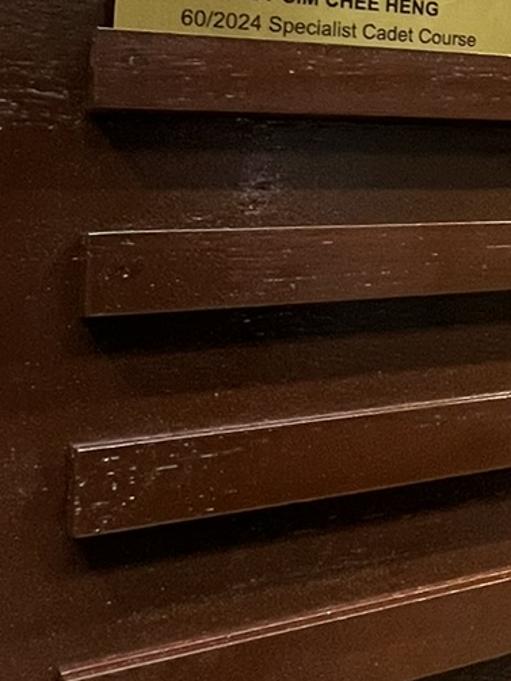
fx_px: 1042
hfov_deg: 24.2
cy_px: 65
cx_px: 663
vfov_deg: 34.1
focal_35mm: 53
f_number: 1.8
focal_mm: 1.57
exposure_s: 1/50
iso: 320
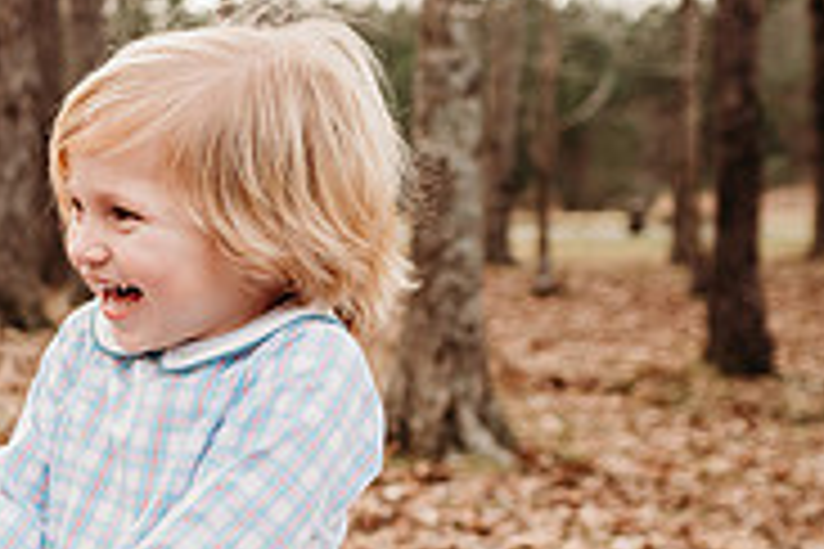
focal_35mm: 76
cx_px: -365
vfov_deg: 17.9
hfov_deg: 22.5
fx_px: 1739
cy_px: 389
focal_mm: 24
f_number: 3.2
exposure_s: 1/250
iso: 100
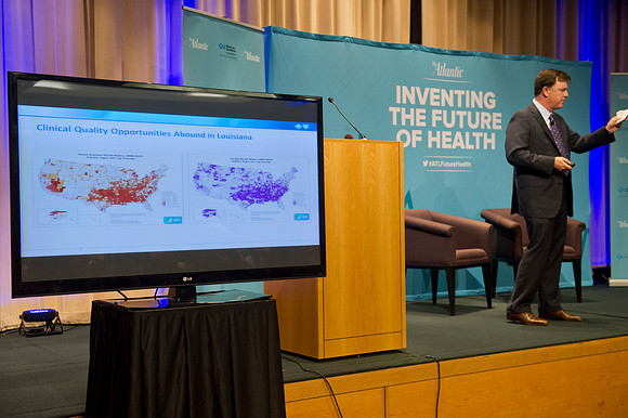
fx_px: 837
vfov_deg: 28.0
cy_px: 209
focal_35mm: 48
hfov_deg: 41.1
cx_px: 314
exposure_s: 1/160
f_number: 4
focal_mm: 48
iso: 2500
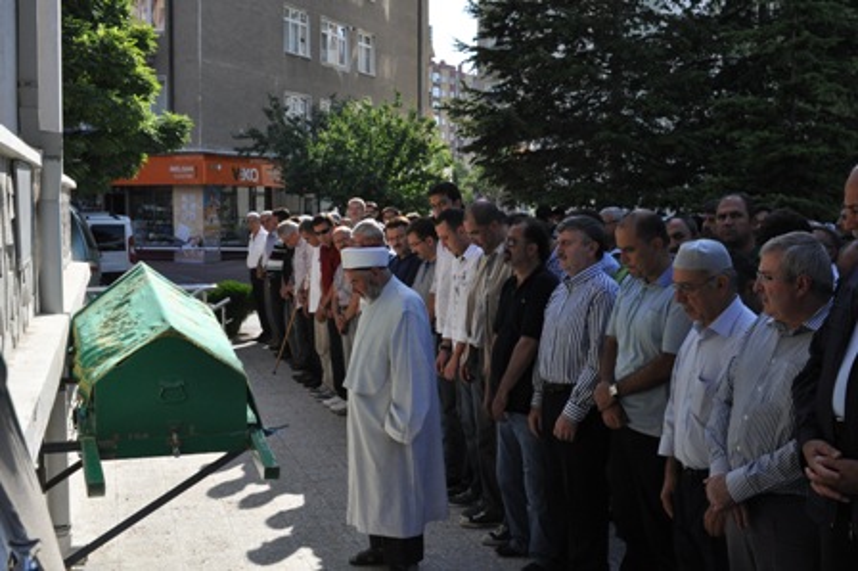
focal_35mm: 42
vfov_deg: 31.8
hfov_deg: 46.4
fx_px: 1000
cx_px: 429
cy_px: 286
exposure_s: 1/500
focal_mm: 28
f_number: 11
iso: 800
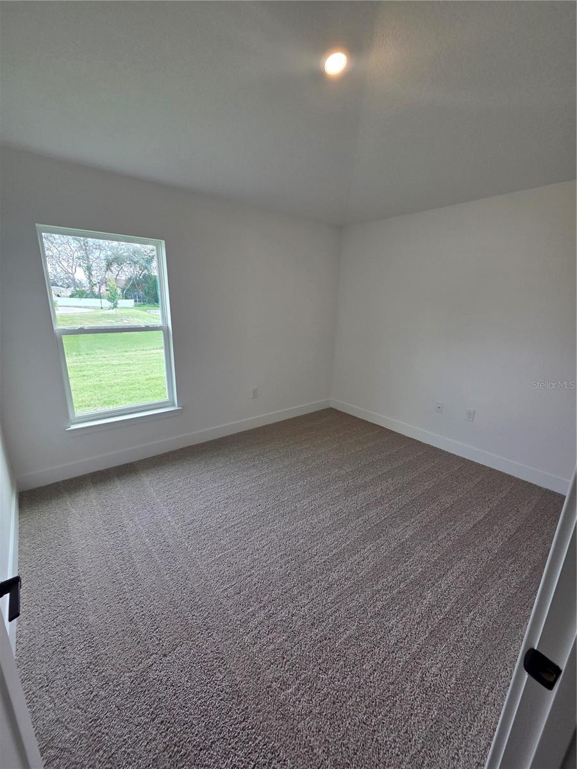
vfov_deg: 106.2
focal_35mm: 13
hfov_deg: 89.9
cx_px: 288
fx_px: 289
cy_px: 384
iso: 100
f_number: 2.2
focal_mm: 2.2
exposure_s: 1/120
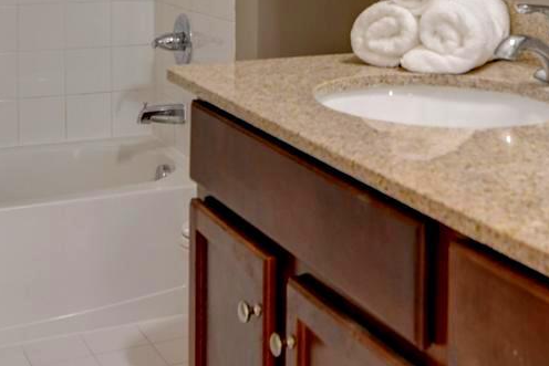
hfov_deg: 30.3
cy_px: -81
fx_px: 1007
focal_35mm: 66
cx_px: 368
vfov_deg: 19.4
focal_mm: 16
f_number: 5.6
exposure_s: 1/5
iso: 200
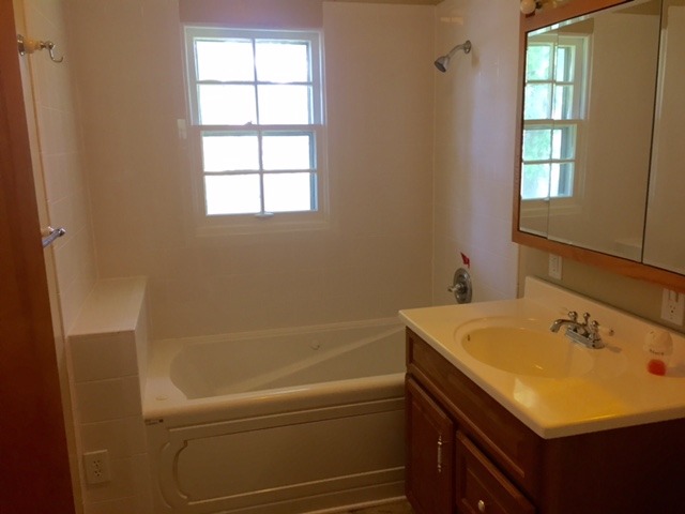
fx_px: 574
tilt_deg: -14.2
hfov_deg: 61.7
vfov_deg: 48.2
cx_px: 342
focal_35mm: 29
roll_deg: +1.3
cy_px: 257
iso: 80
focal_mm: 4.15
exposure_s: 1/30
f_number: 2.2
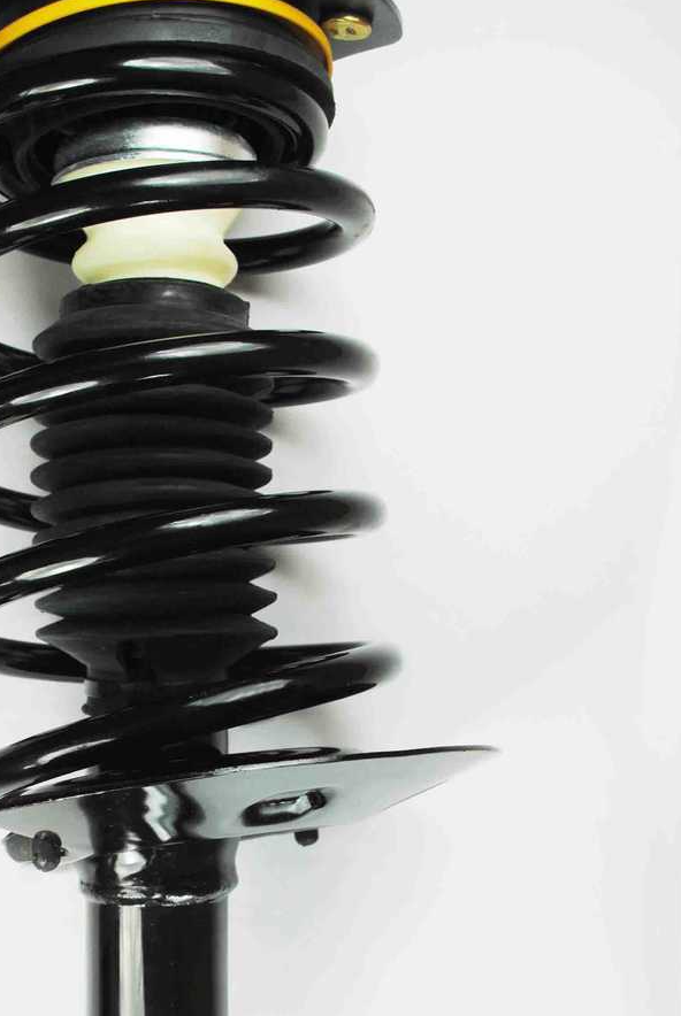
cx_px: 158
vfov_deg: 35.0
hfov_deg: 24.0
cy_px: 740
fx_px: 1584
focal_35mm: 56
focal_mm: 22
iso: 200
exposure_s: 1/125
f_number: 5.6
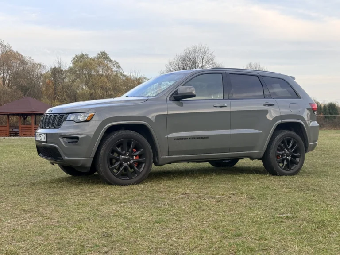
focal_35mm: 48
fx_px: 471
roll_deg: +0.8
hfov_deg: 39.7
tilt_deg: +0.0
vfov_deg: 30.3
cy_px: 128
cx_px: 170
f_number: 1.78
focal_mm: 6.76
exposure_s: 1/506
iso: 64
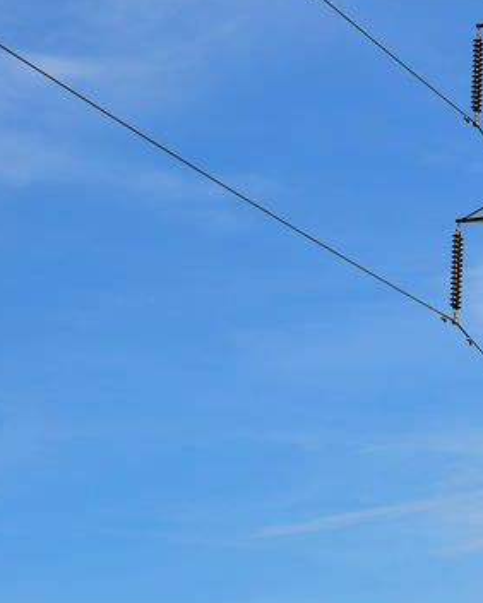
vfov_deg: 9.8
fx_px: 3499
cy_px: 37
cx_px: 1221
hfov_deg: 7.3
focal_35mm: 196
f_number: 8
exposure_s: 1/640
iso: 100
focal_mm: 50
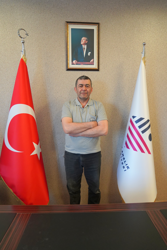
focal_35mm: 24
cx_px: 84
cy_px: 125
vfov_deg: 73.7
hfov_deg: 53.1
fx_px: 167
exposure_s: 1/160
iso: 3200
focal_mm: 24
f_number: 4
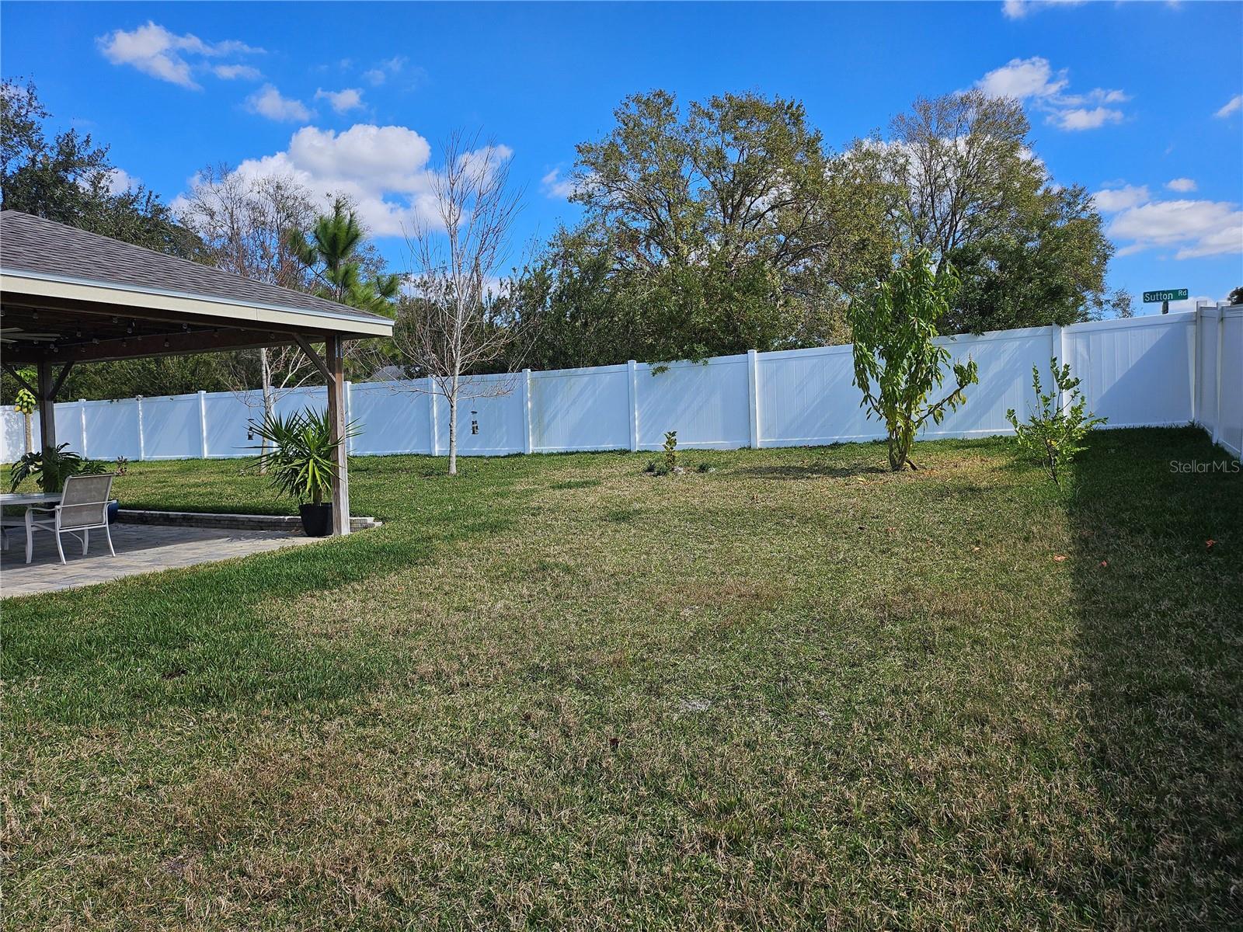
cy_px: 466
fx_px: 862
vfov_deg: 56.8
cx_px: 622
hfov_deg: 71.6
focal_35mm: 24
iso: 50
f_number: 1.8
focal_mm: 5
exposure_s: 1/3737
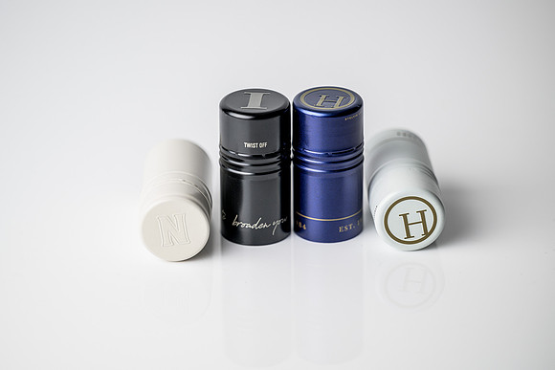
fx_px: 3398
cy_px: 170
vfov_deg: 6.2
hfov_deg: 9.3
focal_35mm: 220
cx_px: 272
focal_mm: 200
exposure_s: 1/200
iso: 50
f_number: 2.8
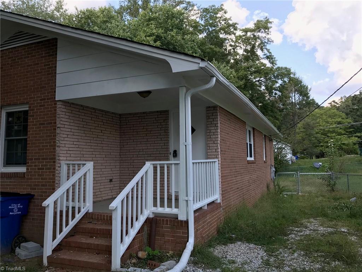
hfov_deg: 63.4
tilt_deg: +4.6
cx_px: 181
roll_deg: +1.9
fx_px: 293
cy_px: 136
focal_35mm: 28
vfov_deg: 49.7
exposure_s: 1/488
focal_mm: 3.99
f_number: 1.8
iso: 20
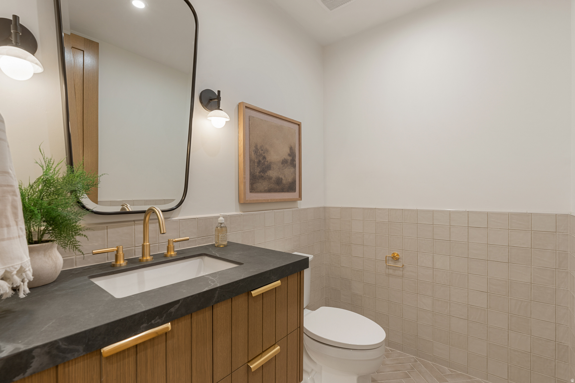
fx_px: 256
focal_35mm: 16
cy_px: 192
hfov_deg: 96.7
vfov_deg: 73.7
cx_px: 288
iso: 200
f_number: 8
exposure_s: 1/2
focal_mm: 16
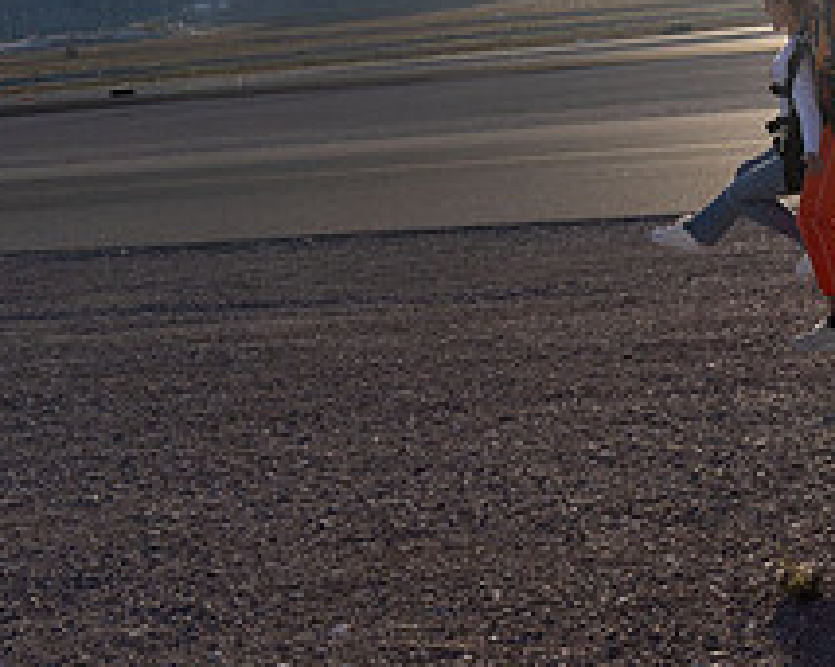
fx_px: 1507
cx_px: 979
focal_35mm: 61
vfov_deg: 24.5
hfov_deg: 27.5
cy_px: 107
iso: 800
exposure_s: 1/2000
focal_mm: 24
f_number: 9
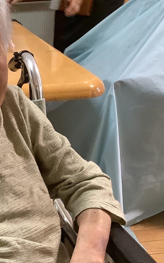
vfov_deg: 29.8
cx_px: -35
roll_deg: +3.3
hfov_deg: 17.9
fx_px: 493
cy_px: 121
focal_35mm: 69
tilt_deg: -21.1
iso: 320
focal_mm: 3.3
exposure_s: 1/40
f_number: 2.4
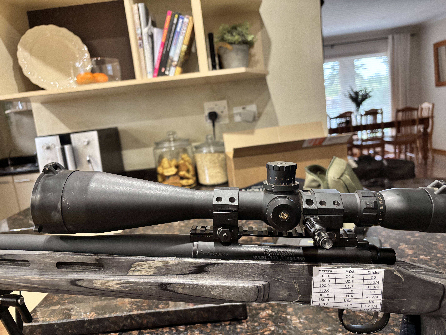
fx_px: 335
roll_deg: +6.4
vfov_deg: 53.1
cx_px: 223
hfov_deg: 67.3
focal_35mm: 26
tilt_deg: -9.9
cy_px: 168
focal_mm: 5.96
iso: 500
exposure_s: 1/33
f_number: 1.6
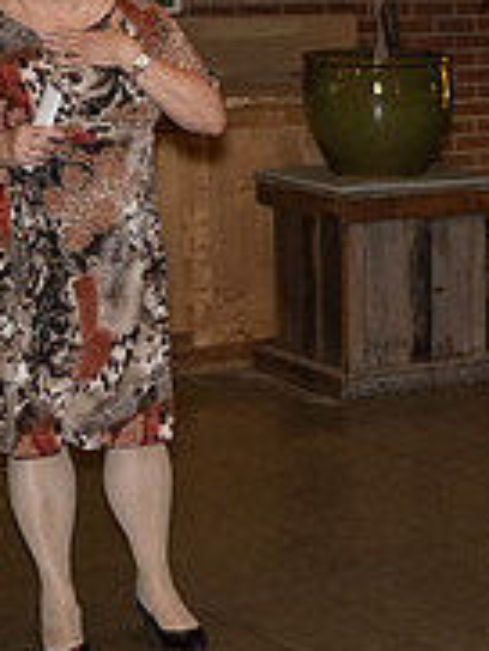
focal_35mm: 114
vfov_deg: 17.2
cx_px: 809
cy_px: 232
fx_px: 2145
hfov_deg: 12.2
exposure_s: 1/125
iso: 2000
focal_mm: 37
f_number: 2.8
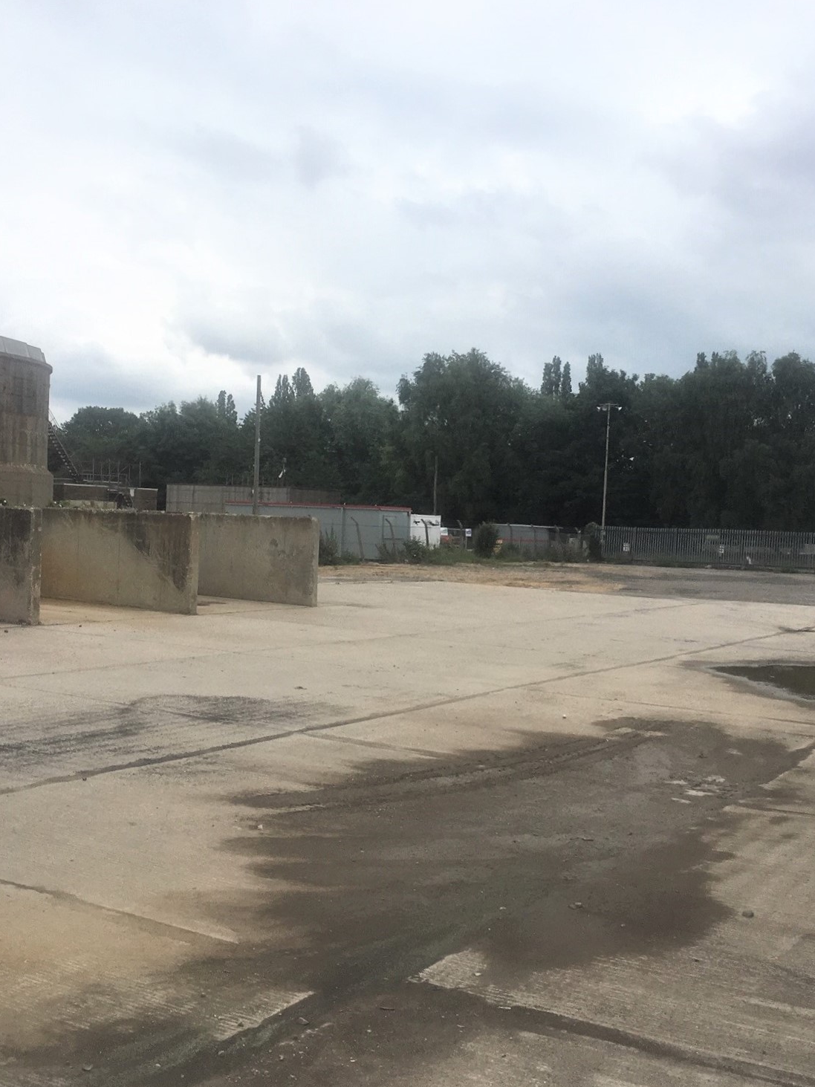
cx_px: 418
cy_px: 545
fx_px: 1224
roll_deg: -3.9
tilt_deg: -1.0
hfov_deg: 36.8
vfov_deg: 47.9
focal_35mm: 39
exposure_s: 1/1709
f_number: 2.2
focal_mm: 4.15
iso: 25
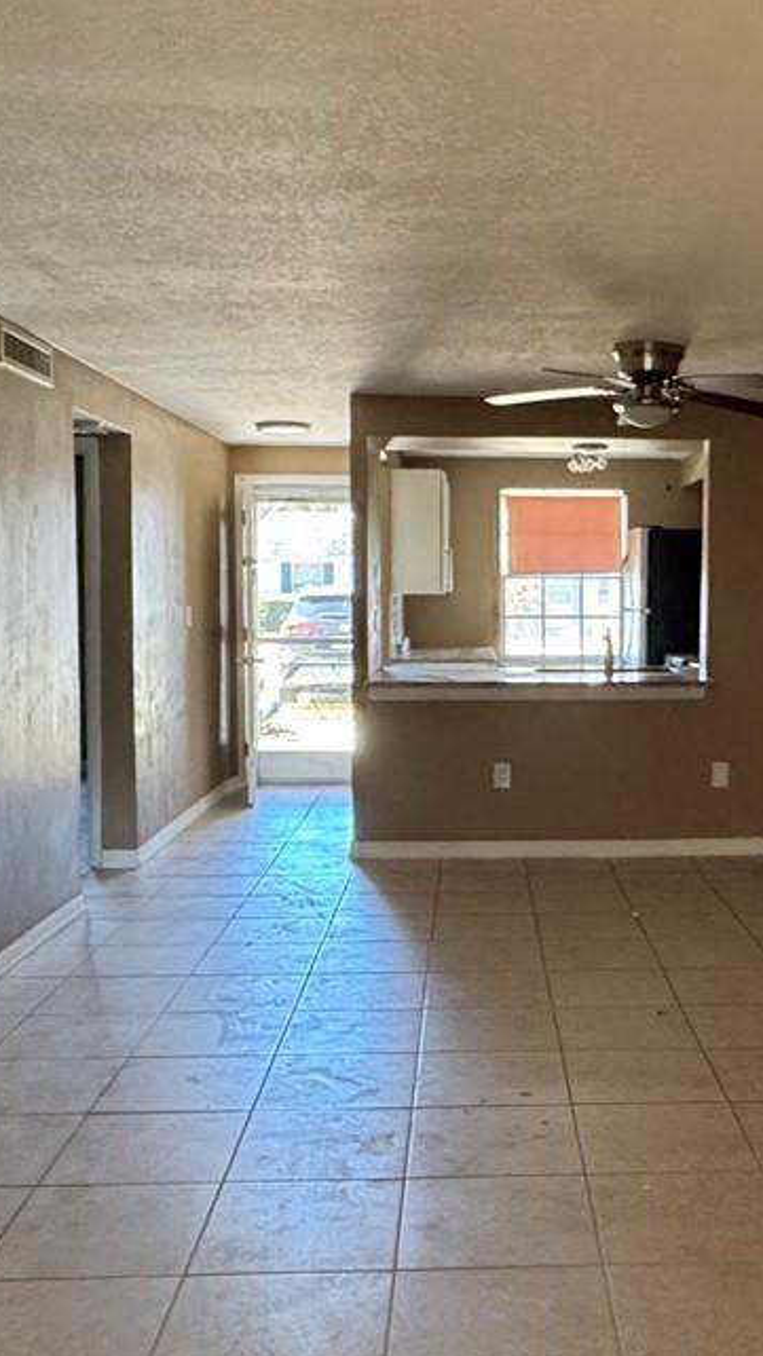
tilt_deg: -4.1
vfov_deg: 52.8
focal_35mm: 38
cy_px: 674
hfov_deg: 30.8
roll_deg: -0.4
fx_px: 1367
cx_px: 545
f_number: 2.2
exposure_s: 1/60
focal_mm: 2.22
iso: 500
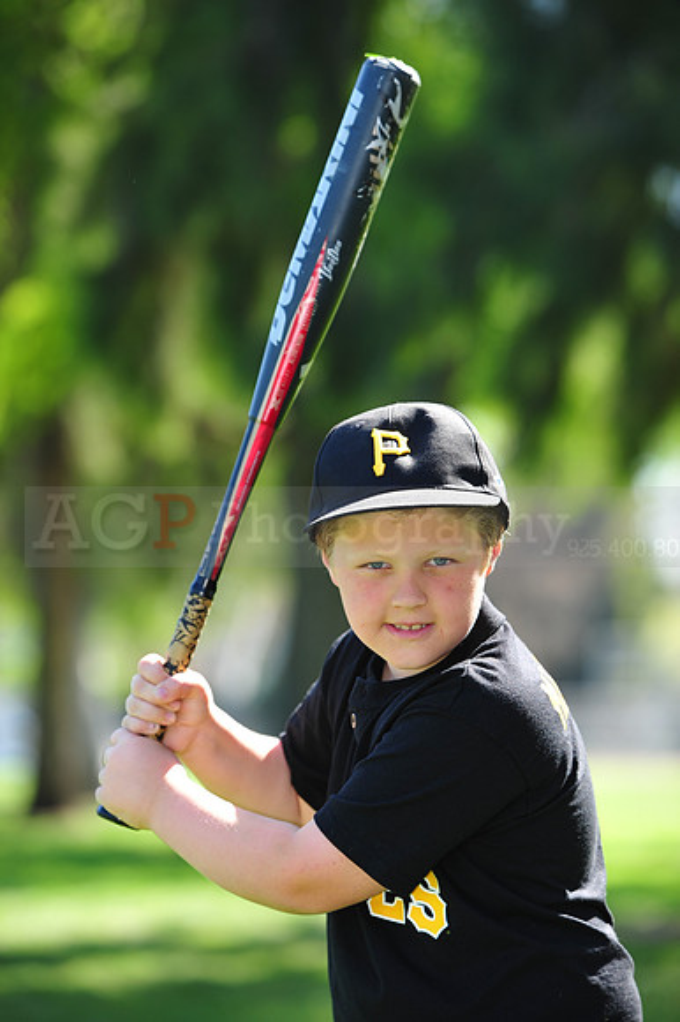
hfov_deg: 9.5
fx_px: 4113
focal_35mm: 145
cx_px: 340
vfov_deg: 14.2
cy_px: 511
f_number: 4.5
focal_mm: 145
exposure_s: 1/320
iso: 200
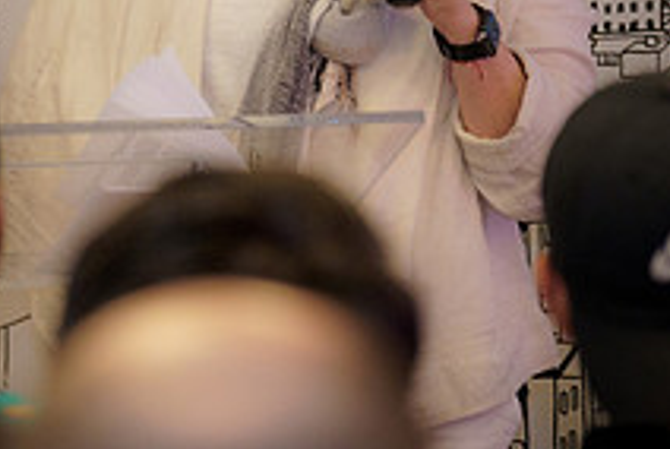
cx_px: -85
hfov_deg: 3.6
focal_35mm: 568
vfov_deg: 2.4
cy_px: -125
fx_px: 10586
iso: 2500
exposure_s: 1/125
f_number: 5.6
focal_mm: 208
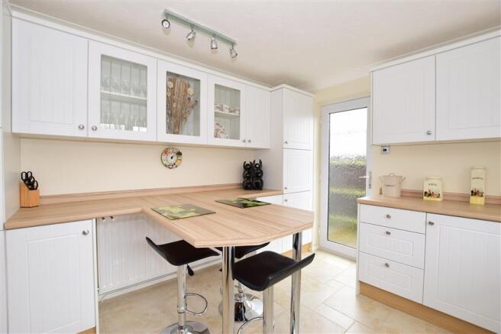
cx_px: 250
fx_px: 209
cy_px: 167
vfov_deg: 77.3
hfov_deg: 100.4
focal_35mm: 15
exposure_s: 1/50
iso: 400
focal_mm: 10
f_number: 7.1
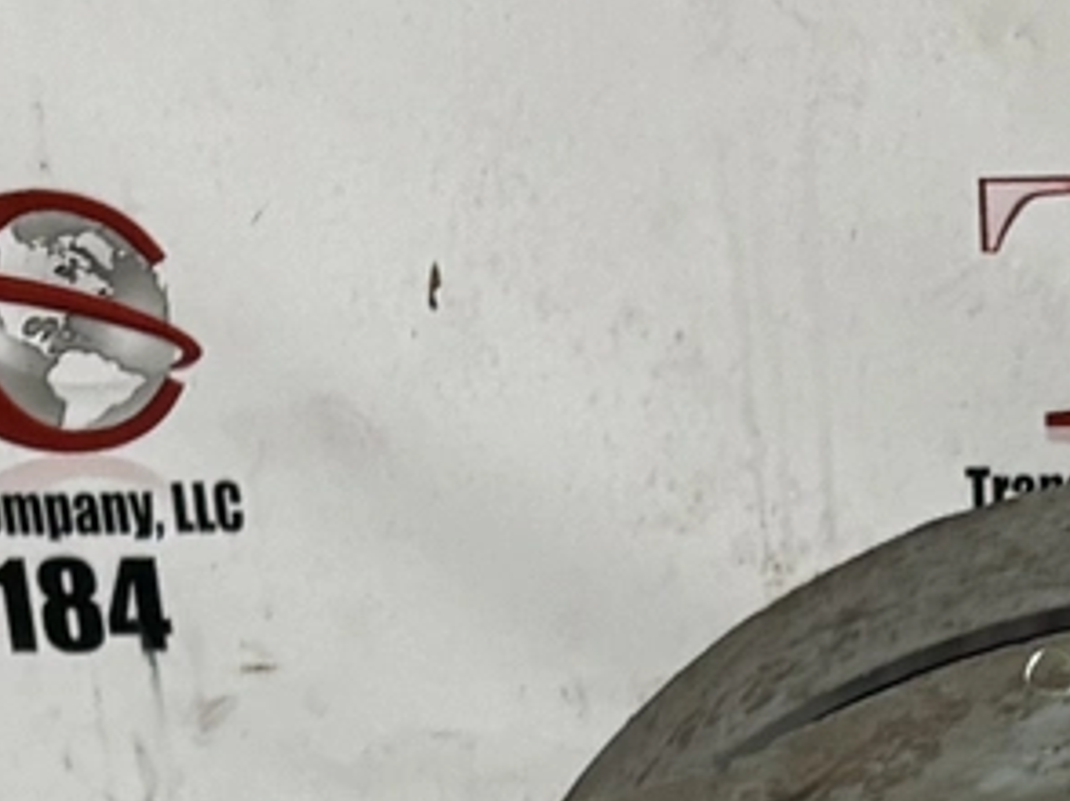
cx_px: 1328
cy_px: 1445
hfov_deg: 11.0
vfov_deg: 8.1
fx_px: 5467
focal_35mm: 177
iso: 160
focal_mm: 5.96
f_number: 1.6
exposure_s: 1/60
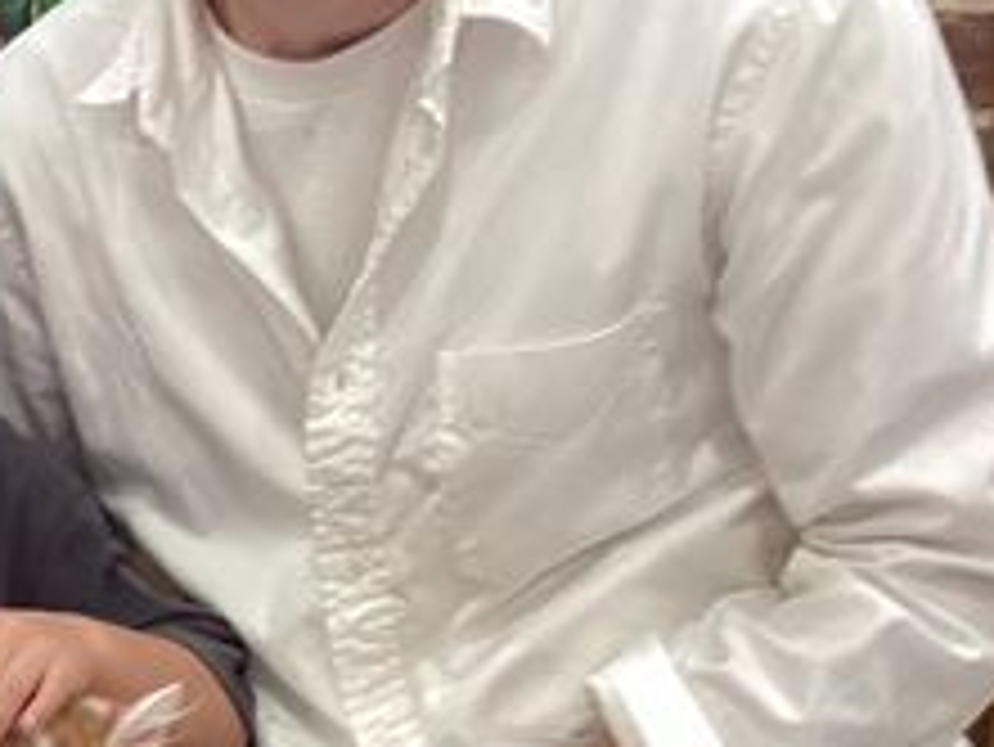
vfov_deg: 17.5
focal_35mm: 84
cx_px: -9
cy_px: 536
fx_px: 2413
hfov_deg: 22.4
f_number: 2.4
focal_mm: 3.3
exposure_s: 1/50
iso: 80
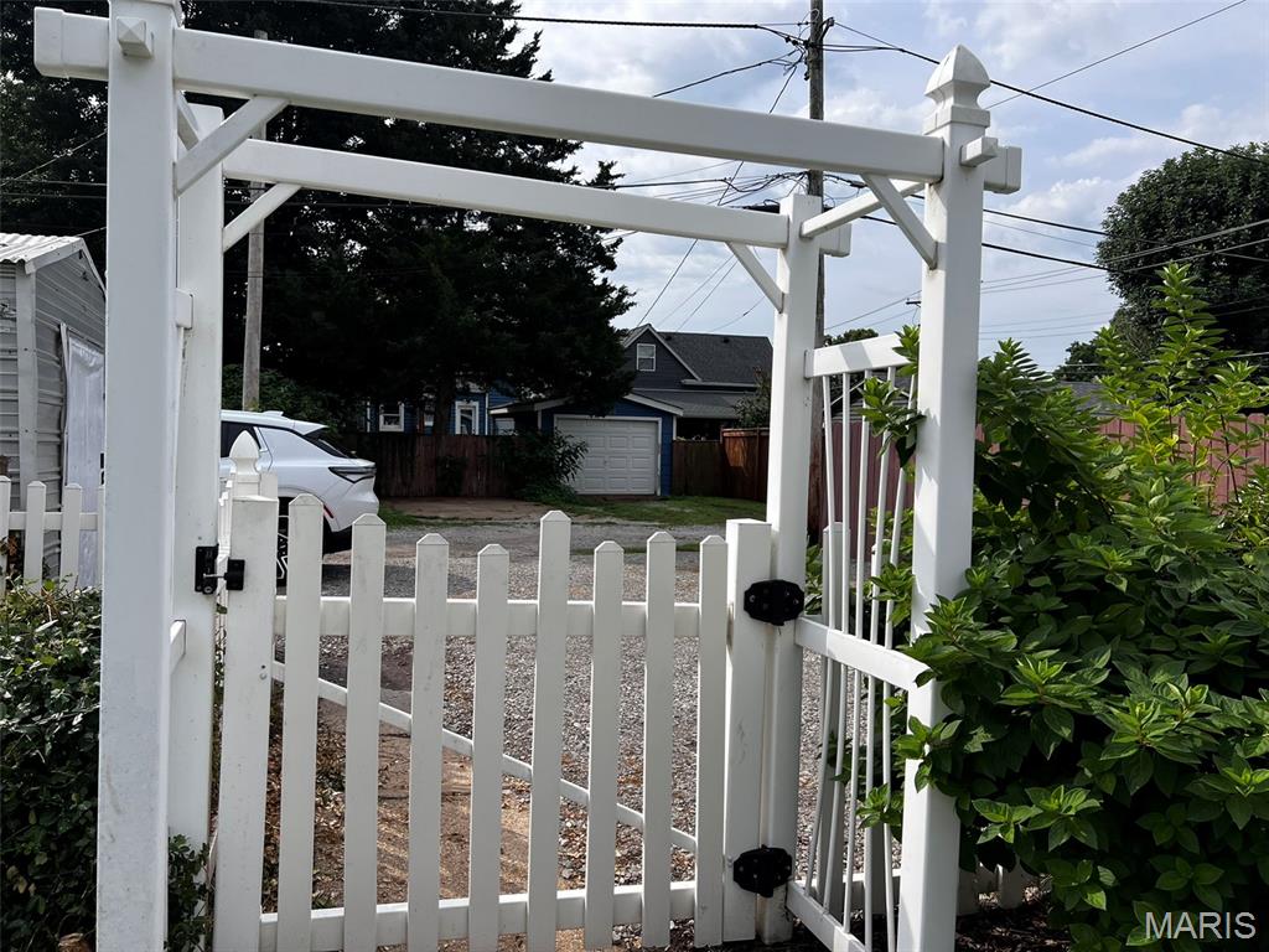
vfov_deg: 53.1
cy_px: 476
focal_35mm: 26
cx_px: 634
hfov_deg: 67.3
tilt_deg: -3.0
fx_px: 953
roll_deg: -0.9
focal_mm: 5.7
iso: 50
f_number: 1.5
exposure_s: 1/4831
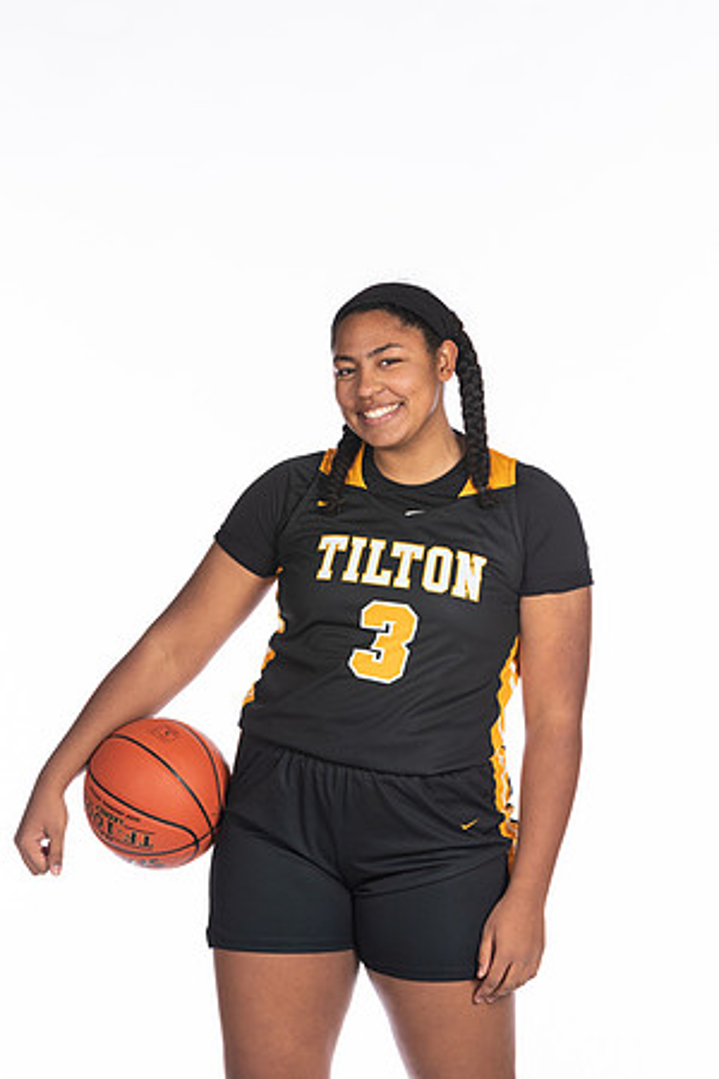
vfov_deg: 11.8
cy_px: 540
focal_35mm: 174
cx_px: 360
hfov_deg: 7.9
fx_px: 5212
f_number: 5
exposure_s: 1/100
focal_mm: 116
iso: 100
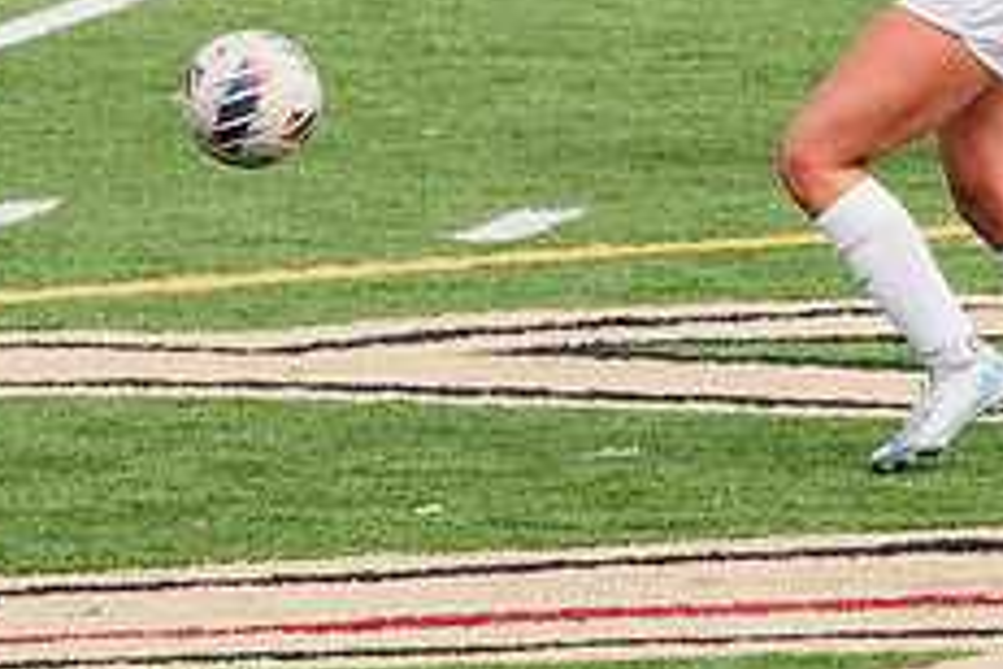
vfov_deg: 1.1
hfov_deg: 1.7
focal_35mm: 1198
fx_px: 33375
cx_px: 903
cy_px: -229
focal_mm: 306
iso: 500
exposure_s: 1/1600
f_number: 6.3
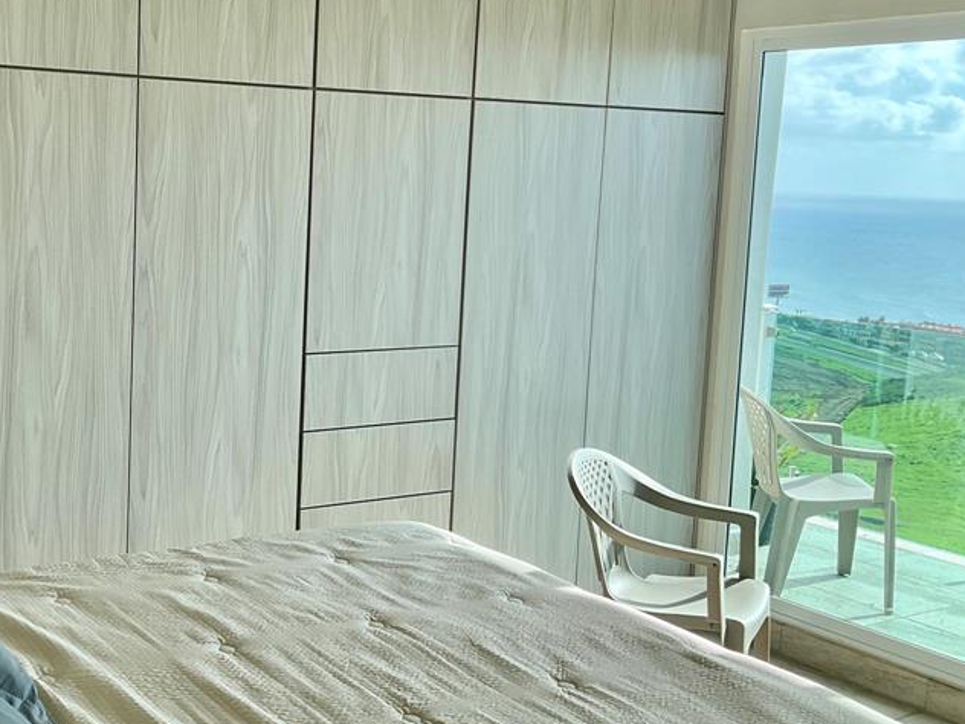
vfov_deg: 30.9
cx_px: 228
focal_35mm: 47
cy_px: 319
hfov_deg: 39.2
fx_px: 1310
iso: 25
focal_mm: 3
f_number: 1.8
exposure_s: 1/457
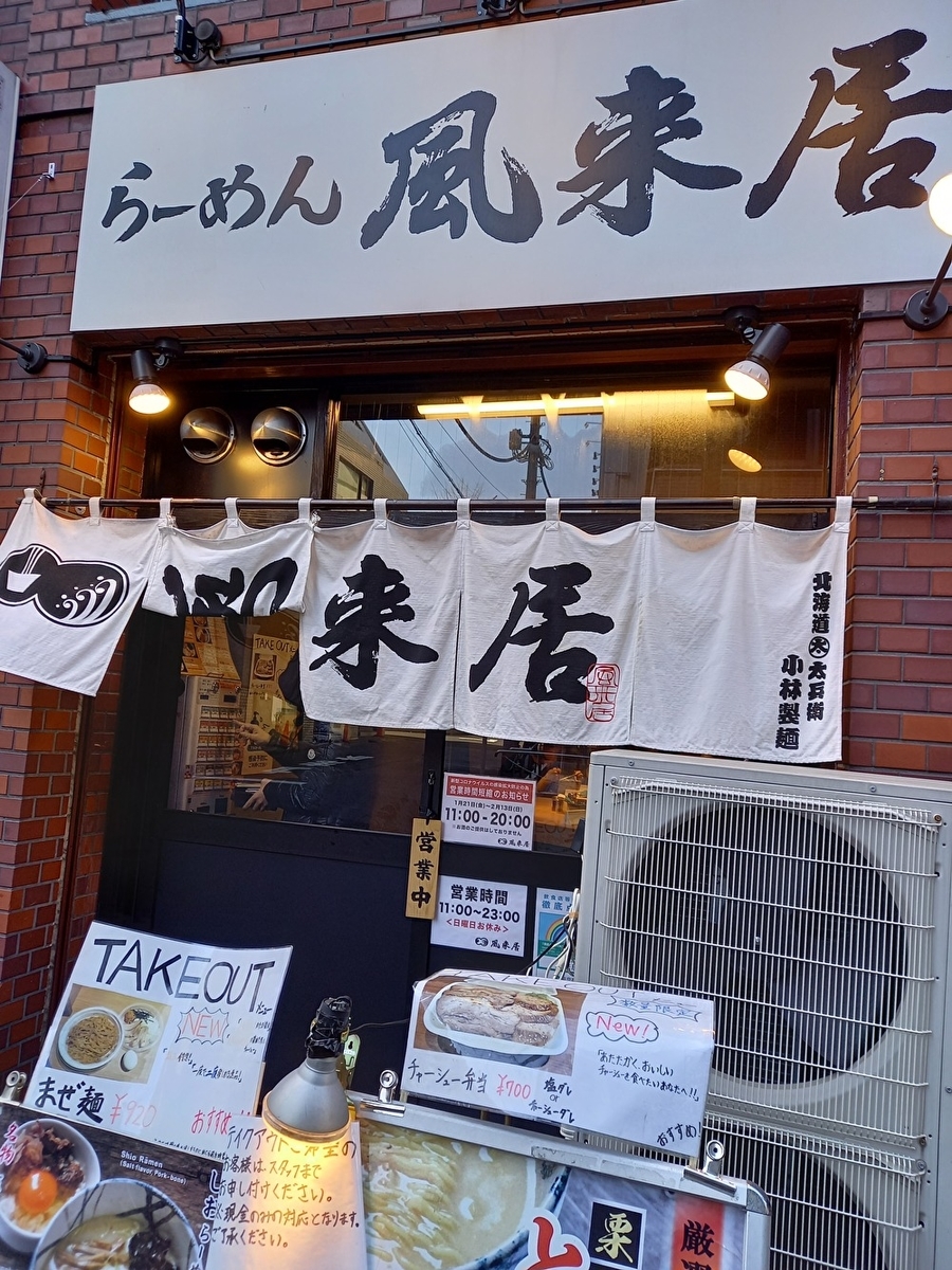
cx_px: 476
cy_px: 635
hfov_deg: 54.9
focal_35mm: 25
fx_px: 917
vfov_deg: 69.4
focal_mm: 4.65
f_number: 1.8
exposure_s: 1/100
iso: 64
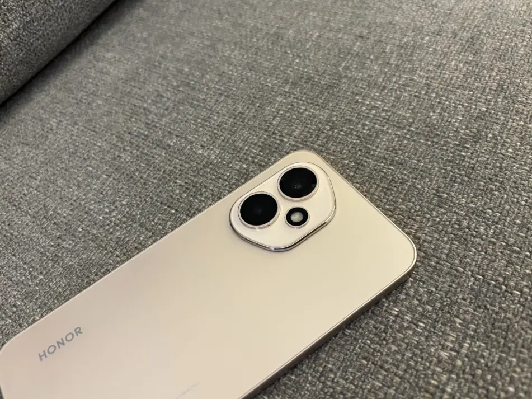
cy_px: 207
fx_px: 430
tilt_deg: -59.9
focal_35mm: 28
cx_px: 269
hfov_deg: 63.4
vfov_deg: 49.7
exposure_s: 1/50
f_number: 1.6
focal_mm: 5.96
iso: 320
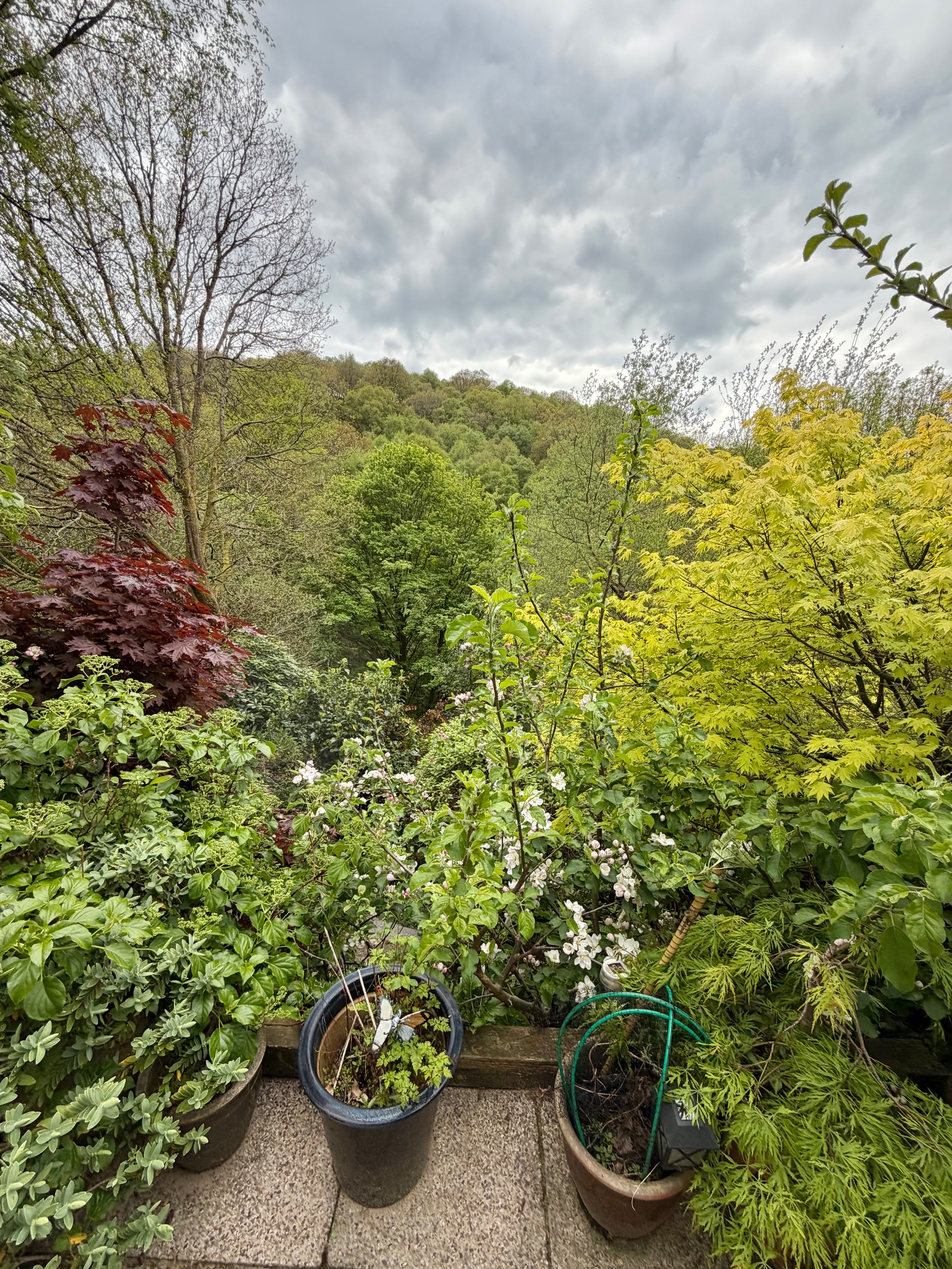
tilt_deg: -8.6
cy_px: 634
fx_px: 513
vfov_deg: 102.1
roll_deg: +0.1
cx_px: 476
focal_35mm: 14
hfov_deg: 85.7
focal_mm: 2.22
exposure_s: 1/502
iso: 50
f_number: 2.2
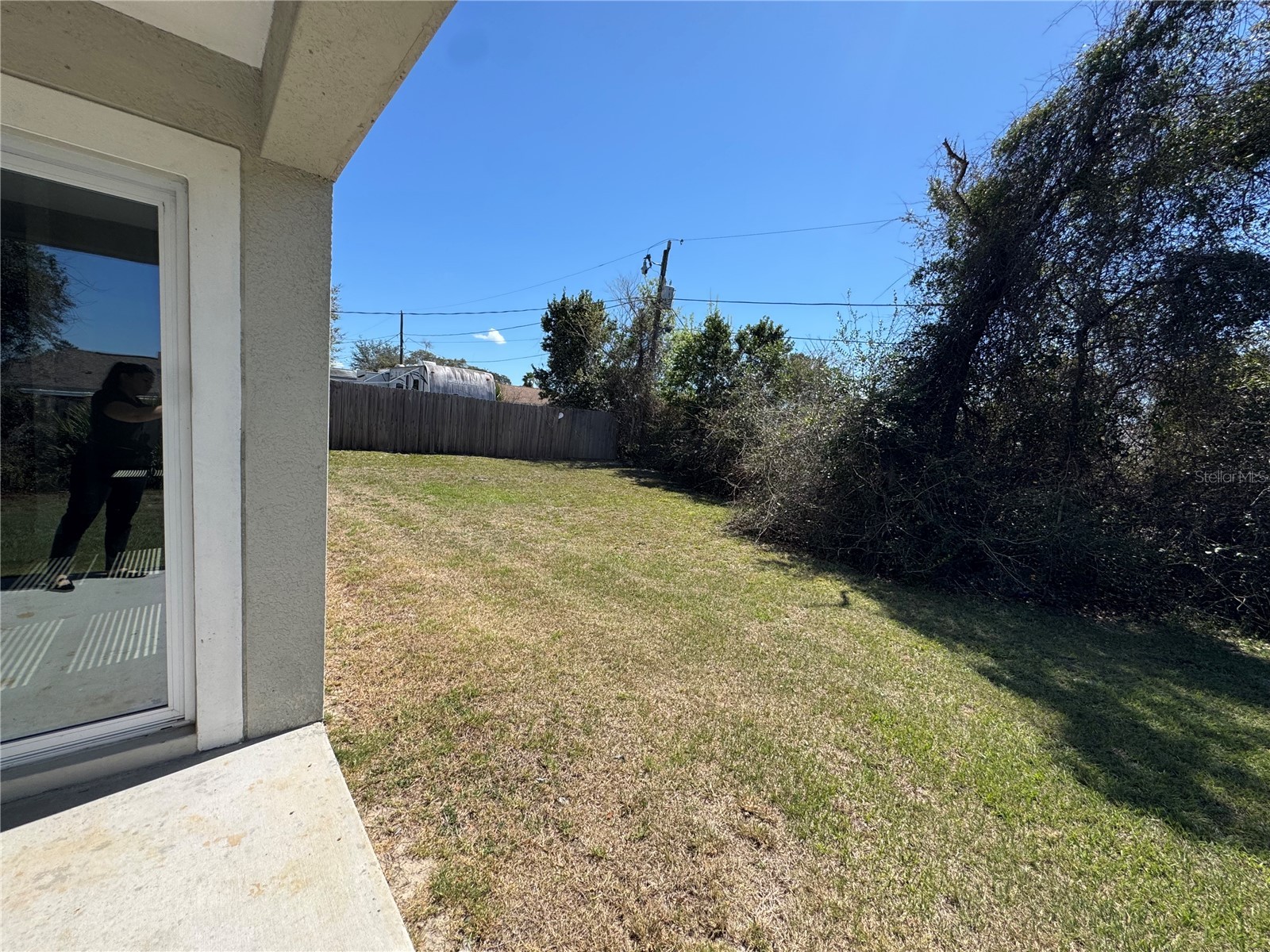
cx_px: 635
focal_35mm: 14
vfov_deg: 85.7
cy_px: 476
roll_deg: -3.5
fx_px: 514
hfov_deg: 102.1
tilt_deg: -6.5
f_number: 2.2
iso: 50
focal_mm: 2.22
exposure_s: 1/1567
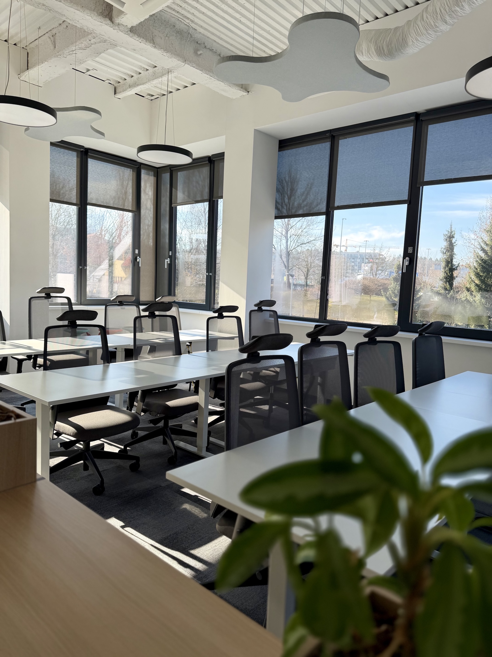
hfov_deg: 56.8
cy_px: 328
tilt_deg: -4.9
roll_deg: -3.1
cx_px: 246
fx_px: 455
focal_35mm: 24
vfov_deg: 71.6
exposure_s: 1/772
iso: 80
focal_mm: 6.76
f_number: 1.78
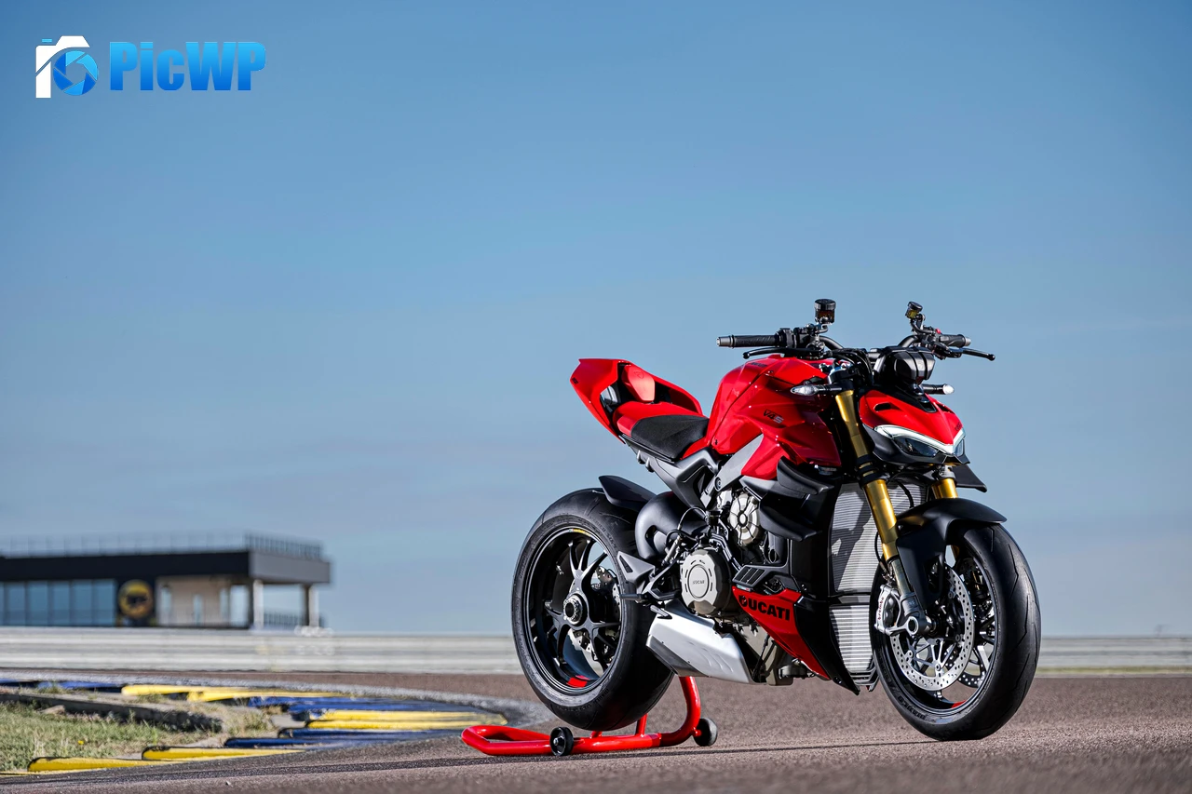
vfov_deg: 9.0
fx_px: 5065
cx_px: 596
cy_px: 397
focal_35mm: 153
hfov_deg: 13.4
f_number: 2.8
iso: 80
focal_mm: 102.2
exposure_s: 1/1250
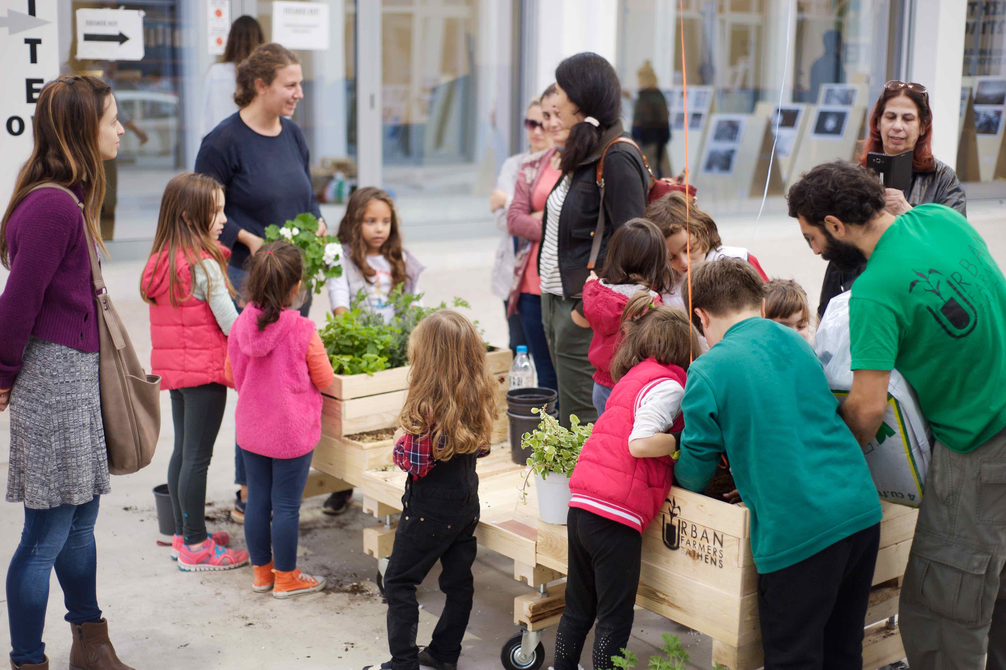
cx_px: 503
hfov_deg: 39.6
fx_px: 1396
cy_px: 335
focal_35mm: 50
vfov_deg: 27.0
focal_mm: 50
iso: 320
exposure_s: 1/200
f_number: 2.2
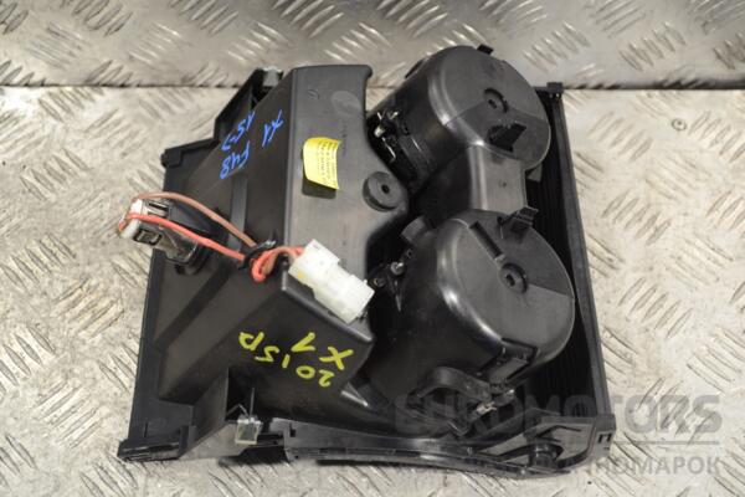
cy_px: 248
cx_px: 372
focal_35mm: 44
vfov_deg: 30.8
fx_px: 900
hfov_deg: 45.0
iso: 180
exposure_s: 1/30
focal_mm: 29
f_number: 4.5
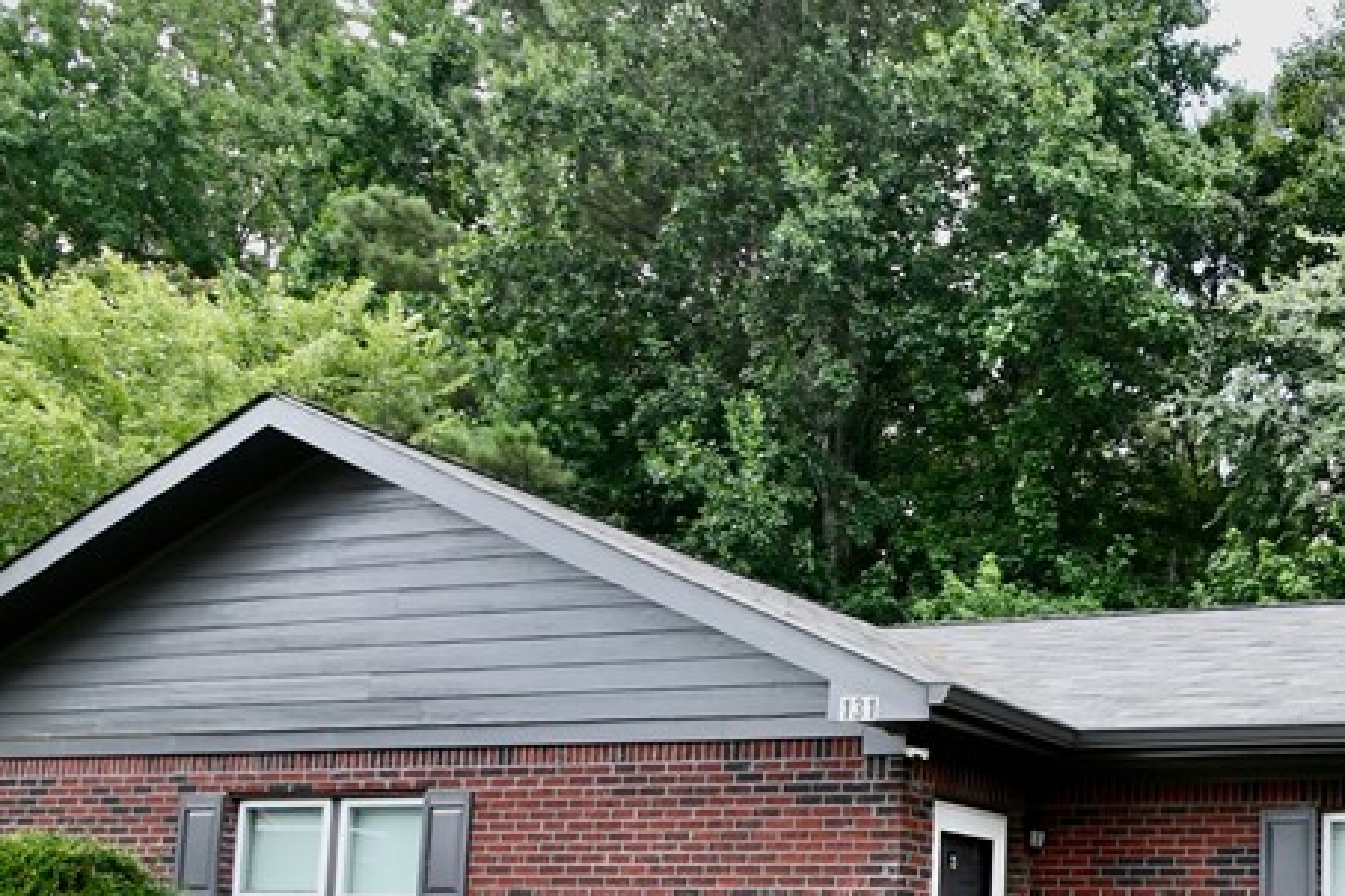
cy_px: 757
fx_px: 1345
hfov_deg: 44.2
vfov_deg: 35.3
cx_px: 1384
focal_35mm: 36
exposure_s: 1/250
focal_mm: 10
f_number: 5.6
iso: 320
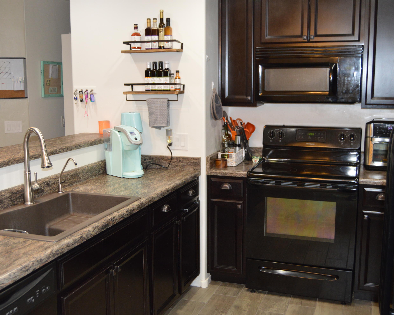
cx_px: 167
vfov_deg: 36.5
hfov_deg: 44.7
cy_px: 158
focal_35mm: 41
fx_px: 478
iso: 900
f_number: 3.8
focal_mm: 24
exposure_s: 1/60
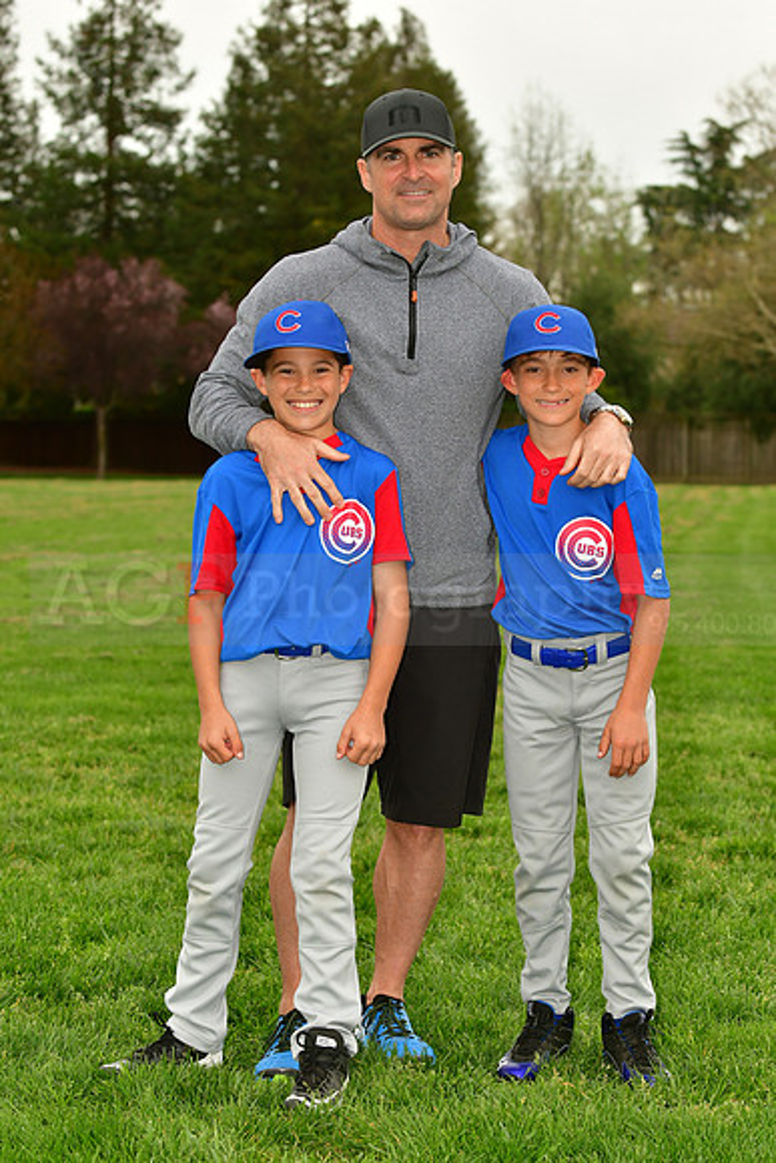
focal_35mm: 105
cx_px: 388
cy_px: 582
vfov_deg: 19.5
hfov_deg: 13.0
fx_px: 3393
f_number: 5
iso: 400
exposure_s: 1/800
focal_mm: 70
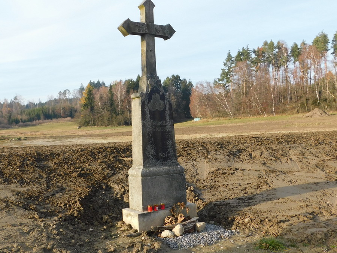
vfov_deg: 35.9
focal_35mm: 40
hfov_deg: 46.7
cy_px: 120
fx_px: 389
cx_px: 144
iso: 125
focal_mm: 5.3
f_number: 3.2
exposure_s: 1/500
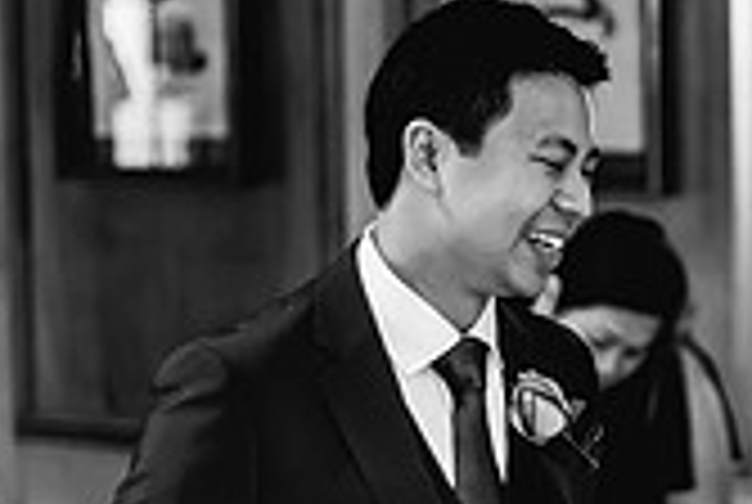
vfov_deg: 7.8
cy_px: 317
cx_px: 734
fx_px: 3704
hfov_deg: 11.5
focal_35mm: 177
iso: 1000
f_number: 1.4
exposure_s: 1/250
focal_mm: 50
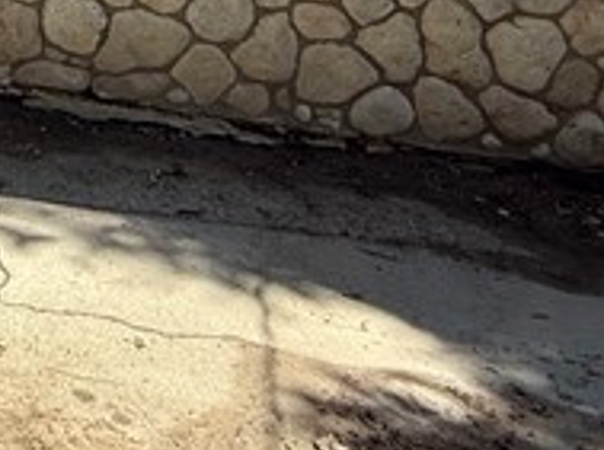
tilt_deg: -0.2
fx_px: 1324
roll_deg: -0.4
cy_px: -444
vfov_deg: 15.5
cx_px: -368
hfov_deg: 20.8
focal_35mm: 76
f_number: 2.2
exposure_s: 1/625
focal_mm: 2.22
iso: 50
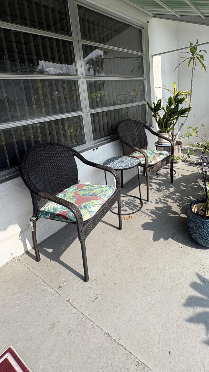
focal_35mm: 21
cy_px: 136
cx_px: 149
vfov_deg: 82.0
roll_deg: +2.9
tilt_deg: -13.0
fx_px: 207
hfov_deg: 51.9
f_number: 2.2
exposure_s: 1/1160
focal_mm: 2.22
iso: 40
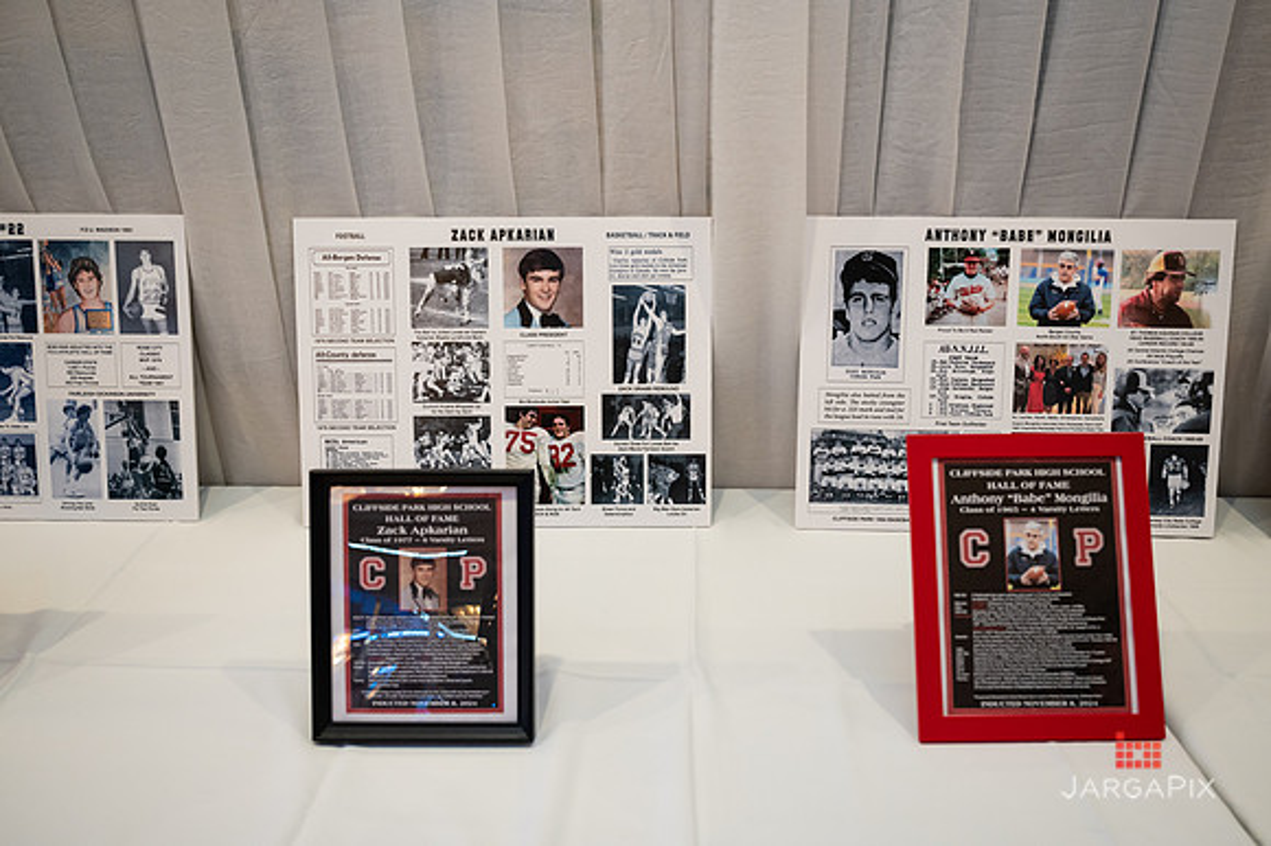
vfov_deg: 47.3
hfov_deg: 66.6
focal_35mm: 27
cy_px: 427
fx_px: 967
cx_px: 653
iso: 1600
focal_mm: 26
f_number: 3.2
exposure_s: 1/200
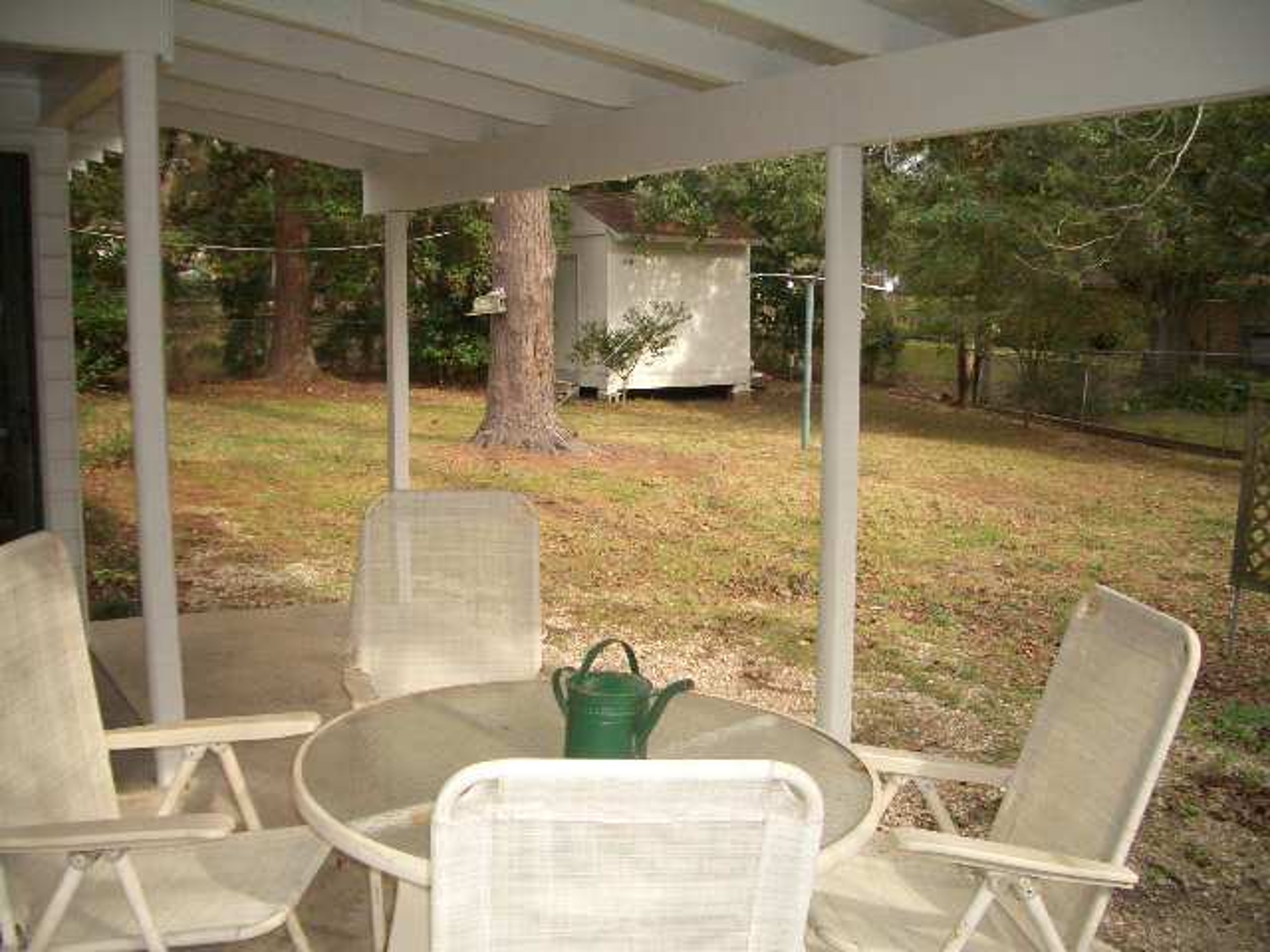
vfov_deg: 40.7
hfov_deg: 52.6
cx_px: 635
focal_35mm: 35
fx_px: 1284
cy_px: 476
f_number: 2.6
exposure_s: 1/640
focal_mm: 5.8
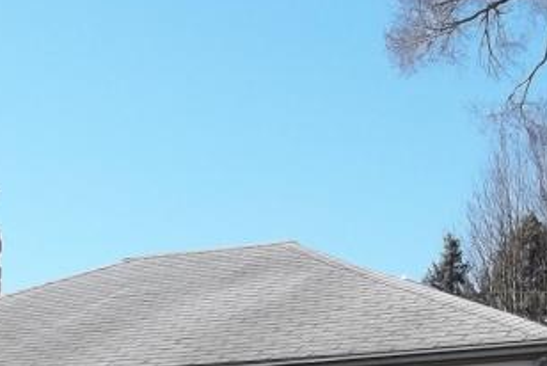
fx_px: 1734
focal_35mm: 114
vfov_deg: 11.2
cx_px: 186
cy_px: 663
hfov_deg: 17.9
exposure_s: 1/100
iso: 64
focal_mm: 5.9
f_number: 8
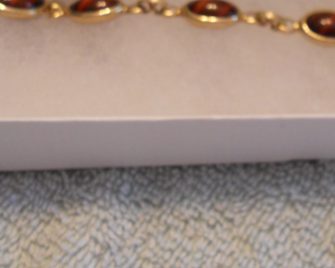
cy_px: 70
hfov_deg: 29.7
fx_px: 615
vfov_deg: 24.4
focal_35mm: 62
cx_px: 270
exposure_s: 1/30
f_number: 3.5
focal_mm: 5.8
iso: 320
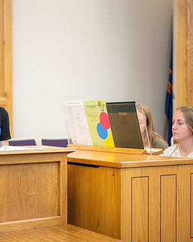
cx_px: 53
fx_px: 529
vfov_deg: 25.7
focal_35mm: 74
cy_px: 123
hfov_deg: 20.5
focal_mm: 50
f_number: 1.8
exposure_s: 1/400
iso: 1600
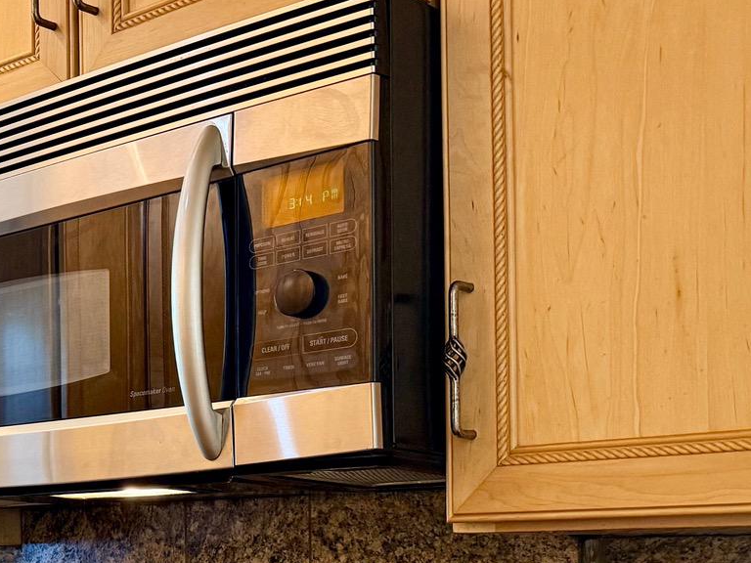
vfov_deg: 22.1
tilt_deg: +0.8
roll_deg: +1.0
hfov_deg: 27.7
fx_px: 1388
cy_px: 559
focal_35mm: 64
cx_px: -75
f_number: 1.78
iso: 250
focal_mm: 6.76
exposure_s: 1/60
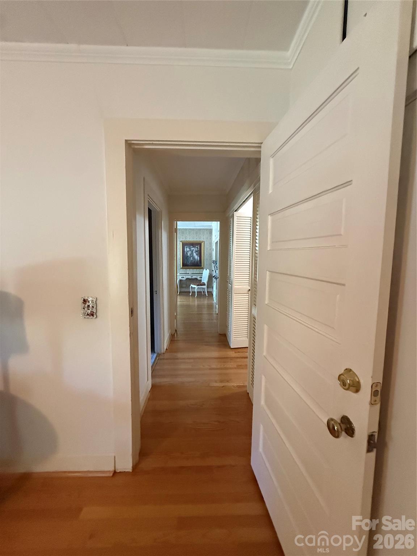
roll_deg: +0.4
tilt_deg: -5.1
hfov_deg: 85.7
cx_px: 208
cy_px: 278
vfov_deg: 102.1
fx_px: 225
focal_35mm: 14
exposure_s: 1/60
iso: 1000
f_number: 2.2
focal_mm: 2.22
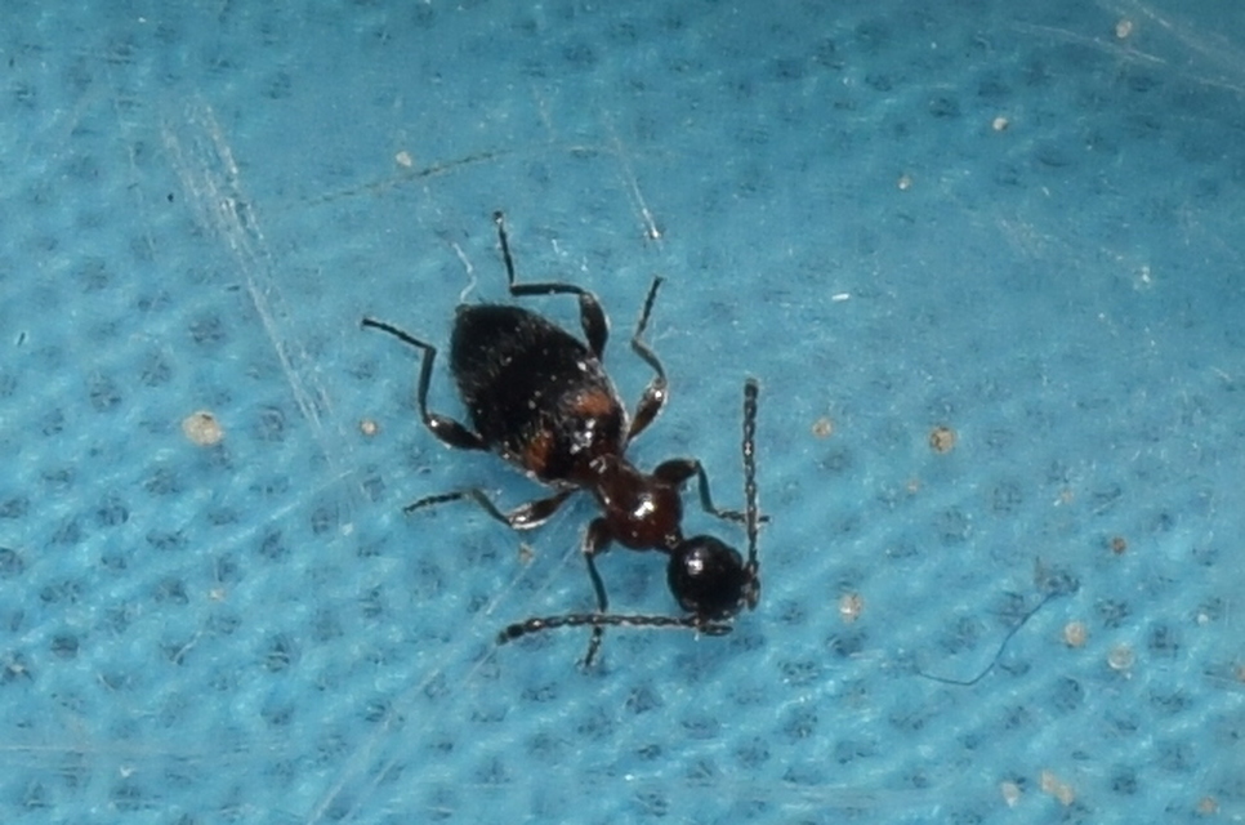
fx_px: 7248
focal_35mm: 210
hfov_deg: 9.8
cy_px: 412
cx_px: 622
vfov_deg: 6.5
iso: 100
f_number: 13
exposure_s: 1/160
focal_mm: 140
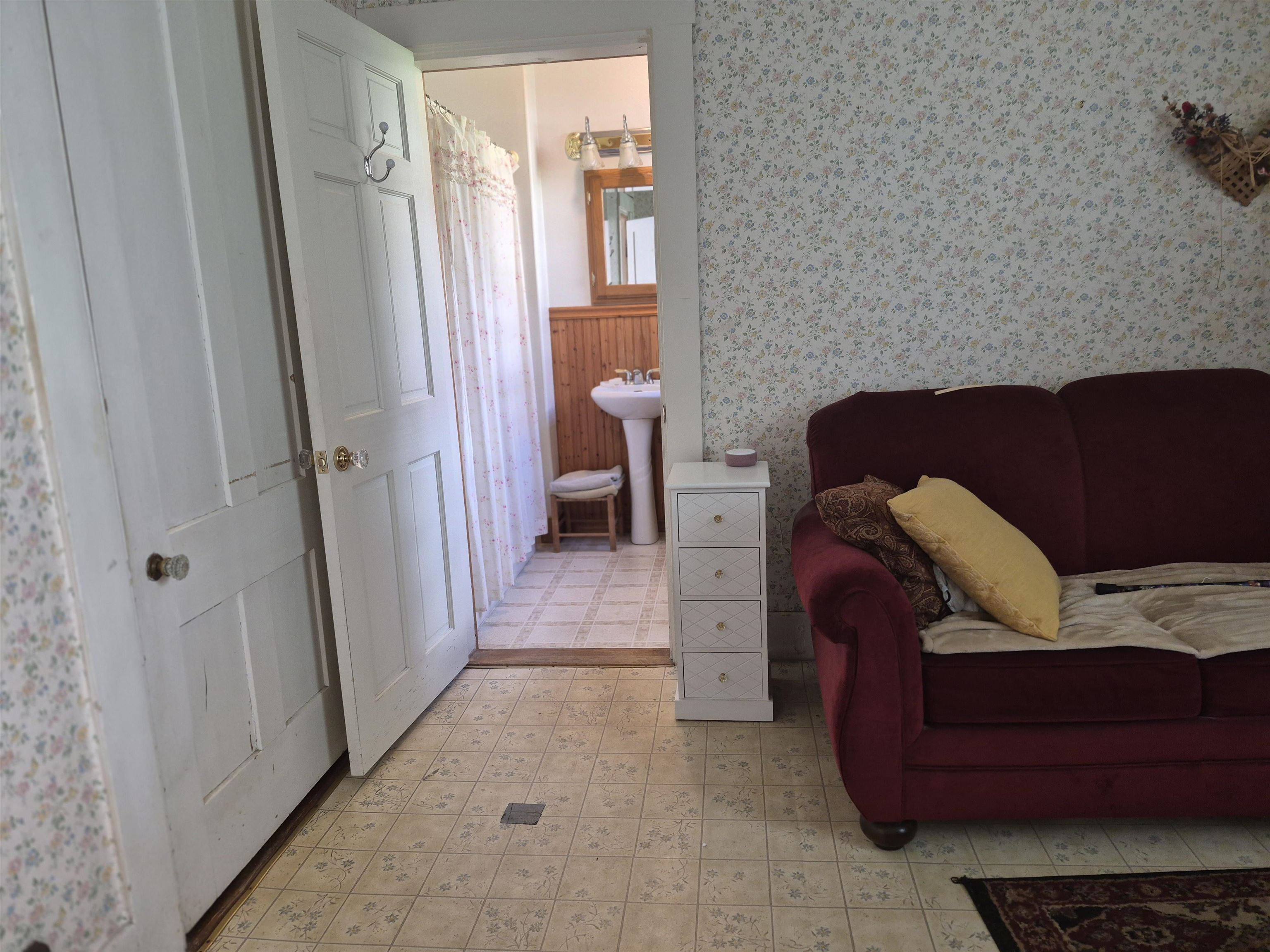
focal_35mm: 23
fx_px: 844
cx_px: 635
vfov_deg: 58.9
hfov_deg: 73.9
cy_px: 476
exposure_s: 1/120
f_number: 1.8
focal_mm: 5.4
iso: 400
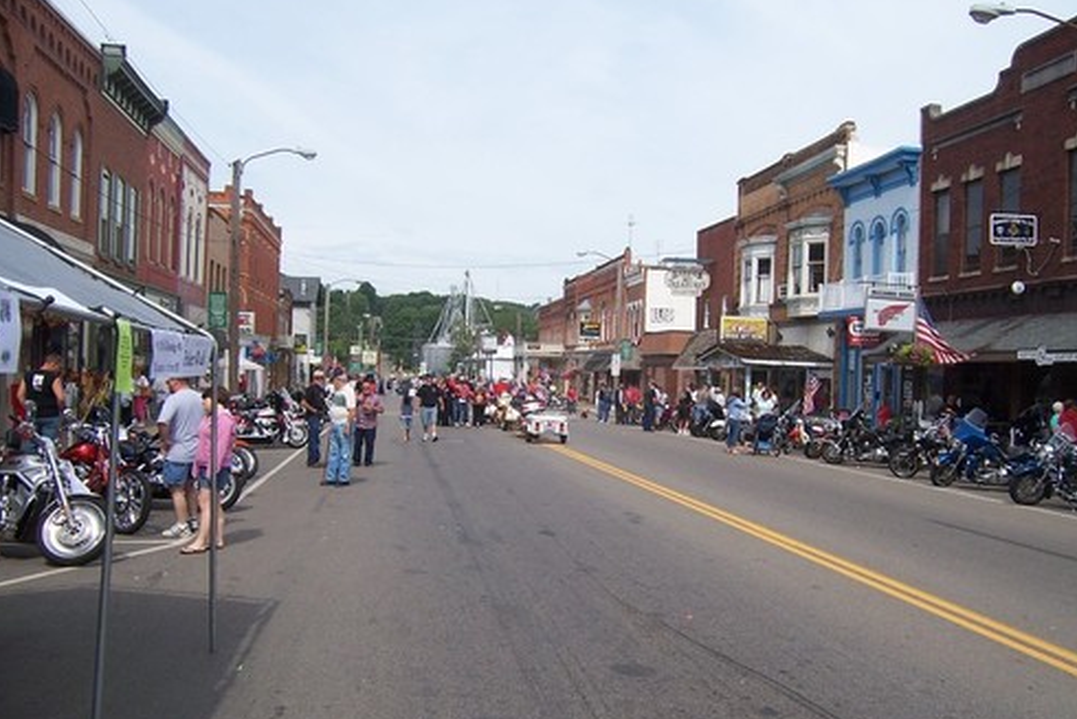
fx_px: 1047
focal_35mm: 35
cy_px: 388
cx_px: 538
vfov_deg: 37.9
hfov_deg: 54.4
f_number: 3.4
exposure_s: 1/1000
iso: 80
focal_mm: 5.5
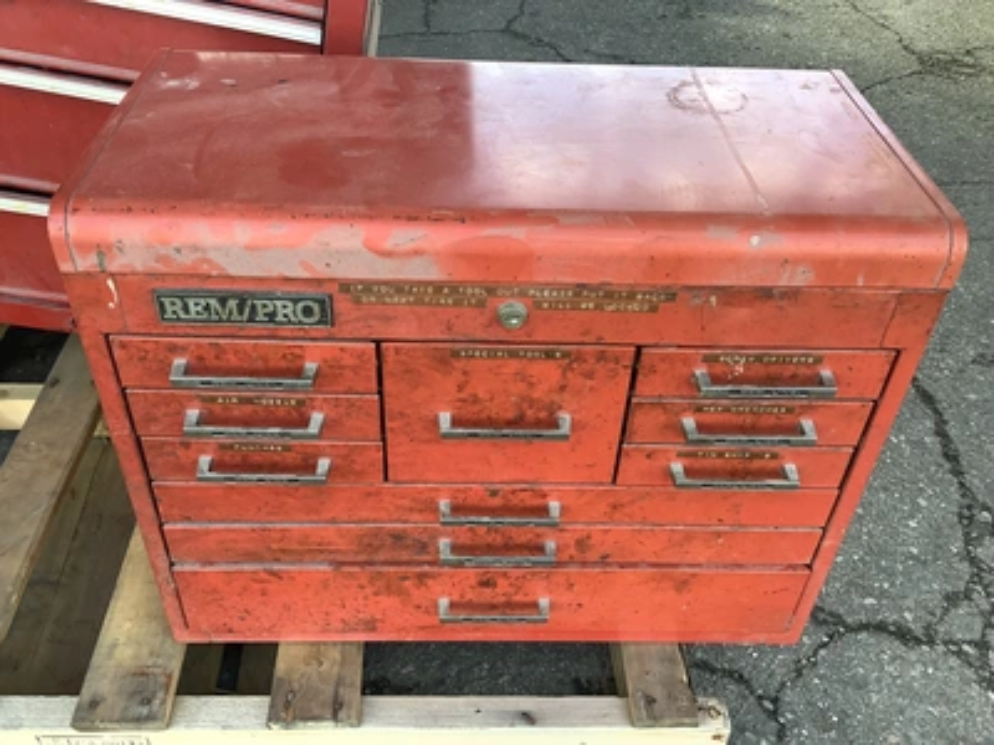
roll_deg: -3.2
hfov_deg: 58.4
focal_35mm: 31
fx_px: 890
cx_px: 497
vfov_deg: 45.4
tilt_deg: -40.1
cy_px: 372
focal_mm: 3.3
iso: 50
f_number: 2.4
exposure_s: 1/120
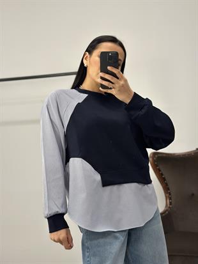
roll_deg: +5.1
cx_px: 99
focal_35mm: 48
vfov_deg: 39.6
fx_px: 366
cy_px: 132
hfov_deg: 30.3
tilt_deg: -25.1
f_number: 1.78
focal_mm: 6.86
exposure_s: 1/100
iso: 160
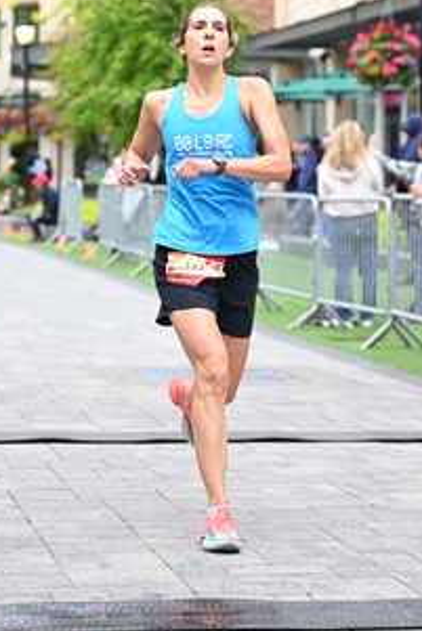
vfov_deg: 16.0
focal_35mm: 128
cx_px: 221
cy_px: 208
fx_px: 2248
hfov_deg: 10.7
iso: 1250
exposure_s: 1/1600
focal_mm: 70
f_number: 2.8
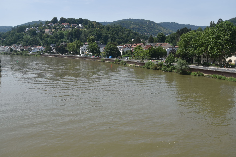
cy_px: 78
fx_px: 230
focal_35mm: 35
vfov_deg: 37.9
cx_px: 118
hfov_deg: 54.4
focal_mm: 35
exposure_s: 1/250
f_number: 8
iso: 200
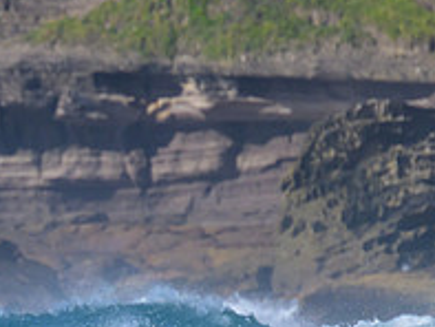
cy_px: 377
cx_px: -55
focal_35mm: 2261
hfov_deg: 0.9
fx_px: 28430
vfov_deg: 0.7
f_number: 11
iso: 1000
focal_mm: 800
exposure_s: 1/2000
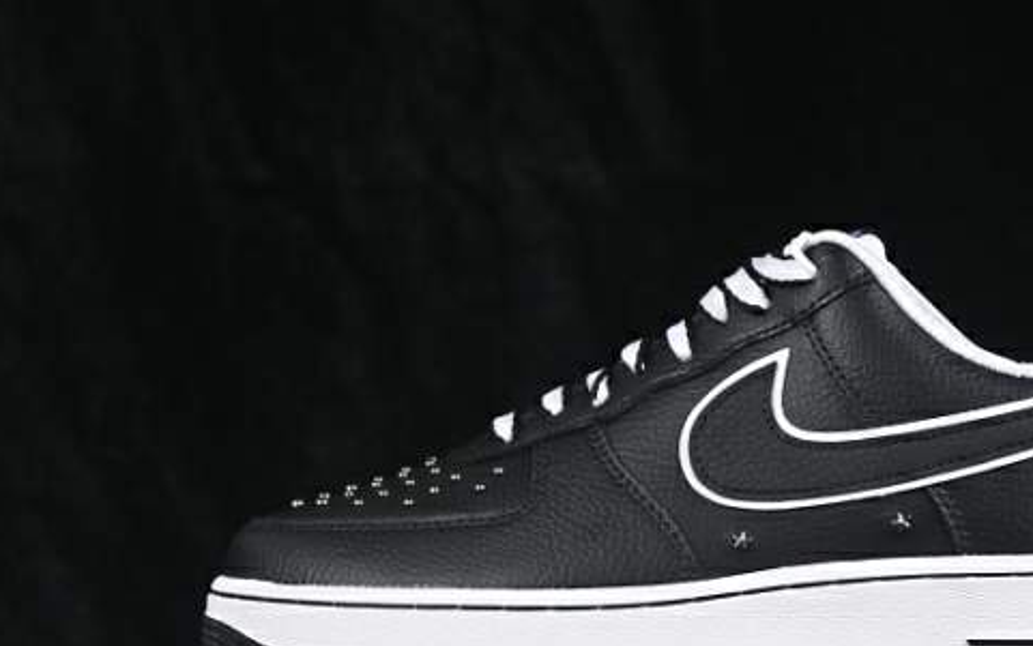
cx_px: 754
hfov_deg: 17.9
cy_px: 384
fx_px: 3267
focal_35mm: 116
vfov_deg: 11.3
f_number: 6.3
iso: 160
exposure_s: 1/60
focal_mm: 50
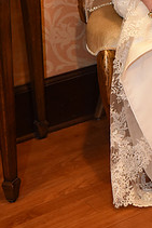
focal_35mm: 110
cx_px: 164
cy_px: -42
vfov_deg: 17.7
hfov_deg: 12.3
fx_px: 695
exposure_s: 1/60
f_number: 5
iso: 2000
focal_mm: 40
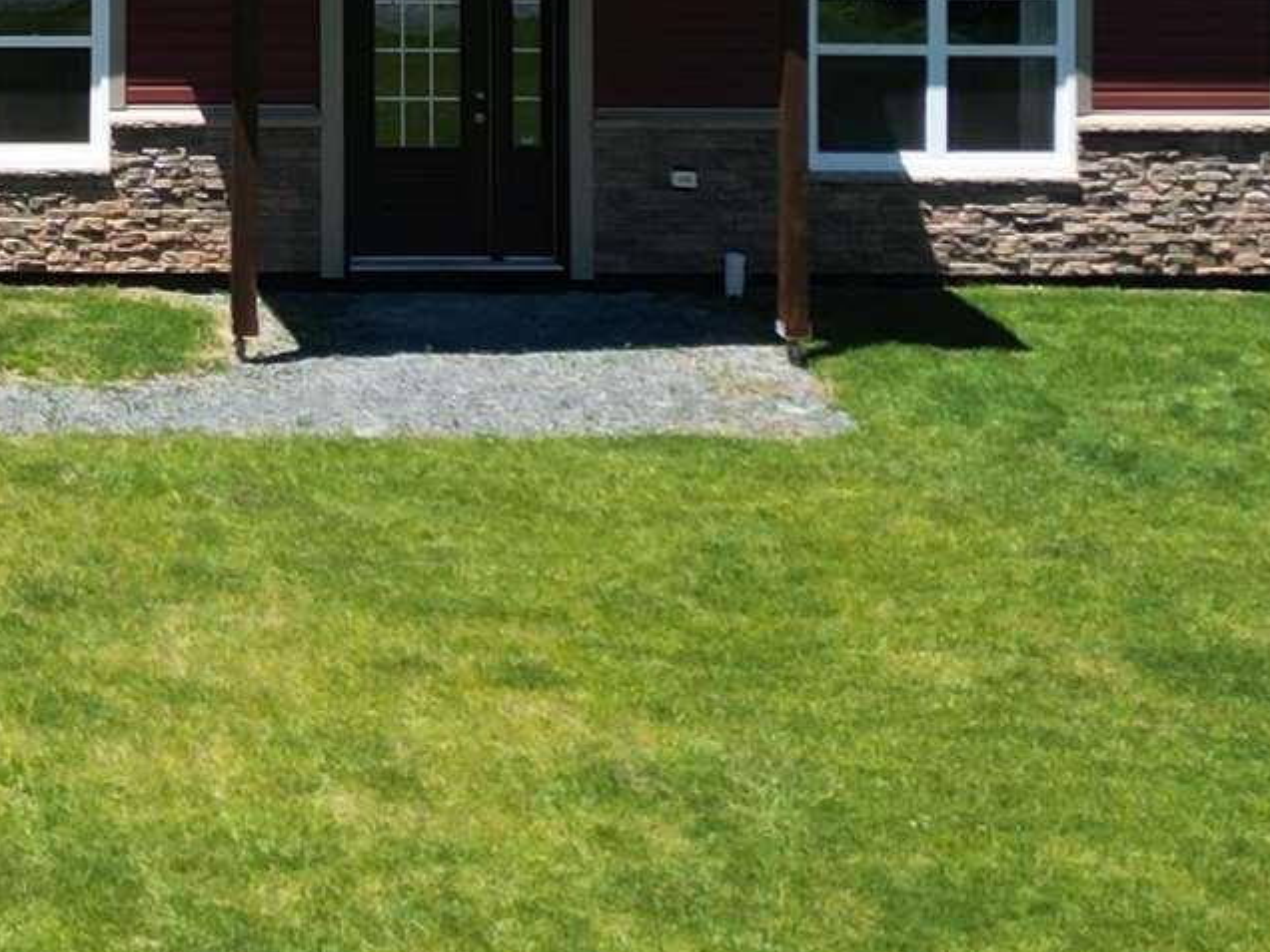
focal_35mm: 116
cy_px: -583
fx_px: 4256
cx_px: -296
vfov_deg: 12.0
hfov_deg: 16.2
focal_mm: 6.72
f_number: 1.7
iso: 100
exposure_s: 1/2000
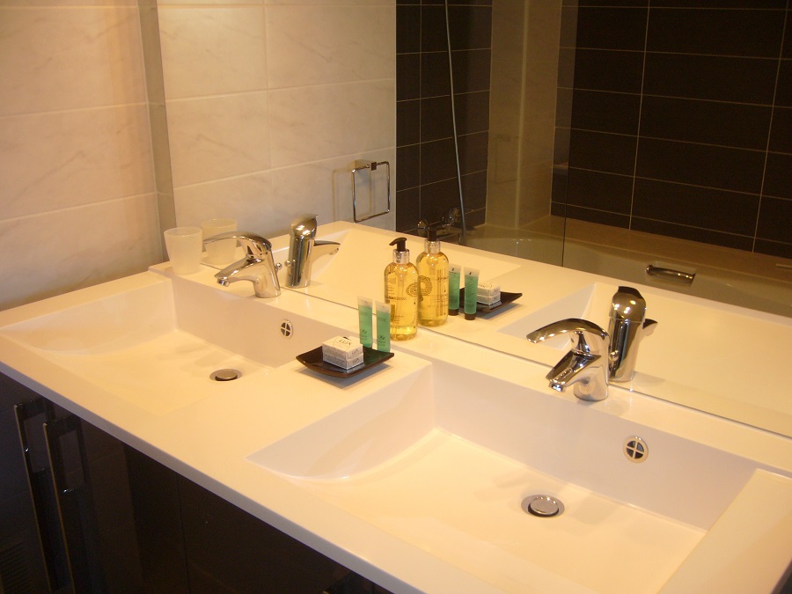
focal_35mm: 35
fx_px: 801
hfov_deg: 52.6
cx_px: 396
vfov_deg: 40.7
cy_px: 297
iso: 100
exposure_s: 1/15
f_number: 2.8
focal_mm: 5.8
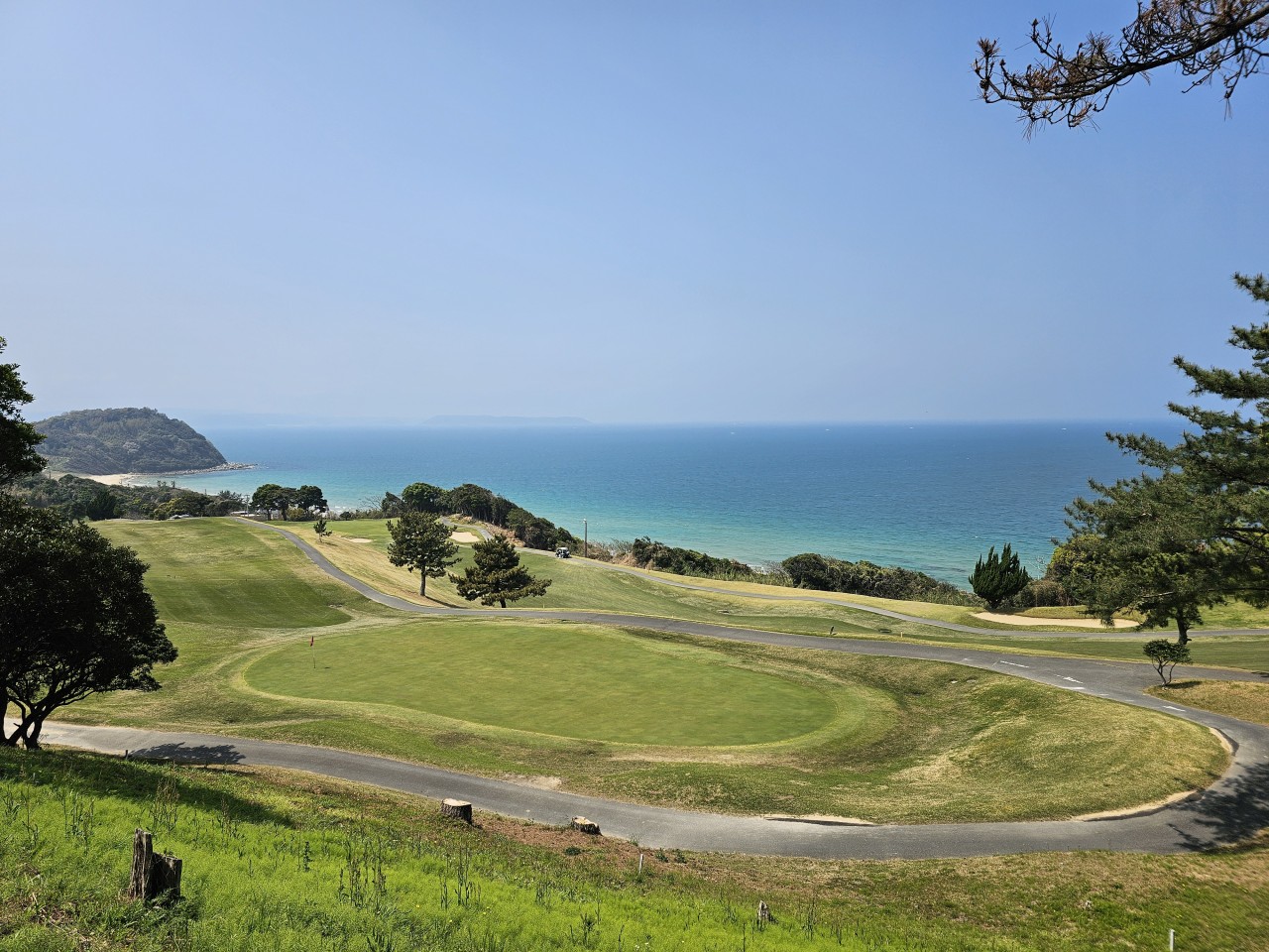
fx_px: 843
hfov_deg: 73.9
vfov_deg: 58.9
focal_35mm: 23
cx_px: 634
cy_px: 476
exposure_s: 1/1410
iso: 10
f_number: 1.7
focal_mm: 6.3
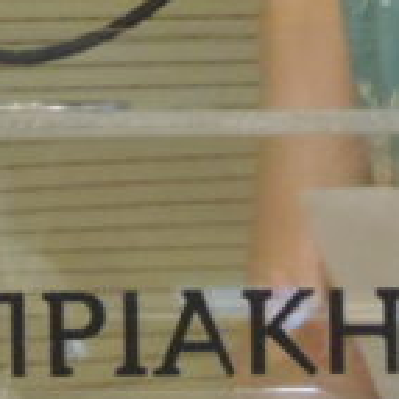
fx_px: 8672
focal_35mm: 665
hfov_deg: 2.6
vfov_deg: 2.6
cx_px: 237
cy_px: -296
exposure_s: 1/20
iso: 800
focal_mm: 18.7
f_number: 4.2
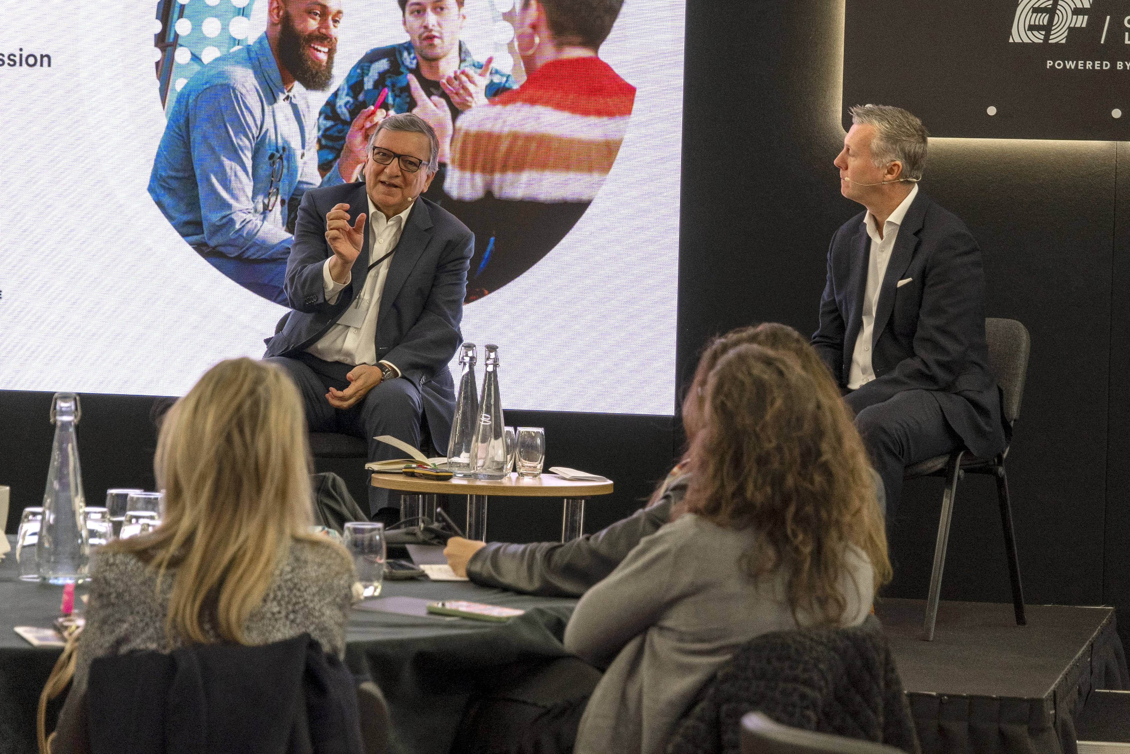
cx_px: 565
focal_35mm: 117
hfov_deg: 17.5
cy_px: 377
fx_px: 3672
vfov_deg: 11.7
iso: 1000
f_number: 5
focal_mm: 78
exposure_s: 1/125
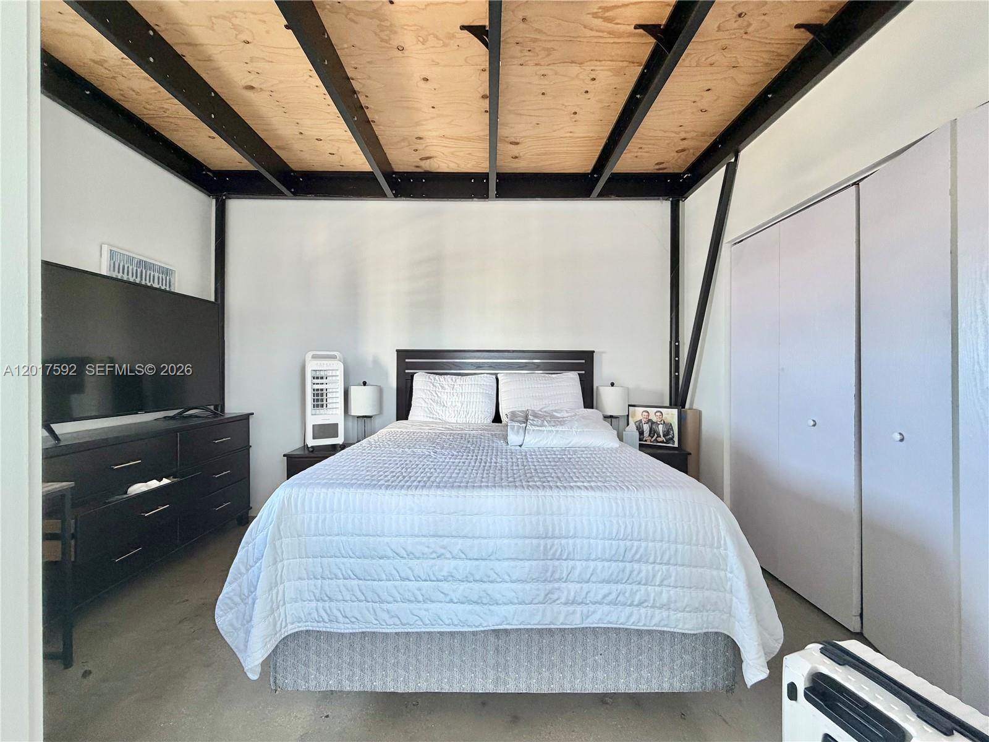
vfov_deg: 85.7
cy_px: 371
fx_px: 400
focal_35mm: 14
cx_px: 494
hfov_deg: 102.1
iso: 250
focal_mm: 2.22
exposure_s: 1/121
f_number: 2.2
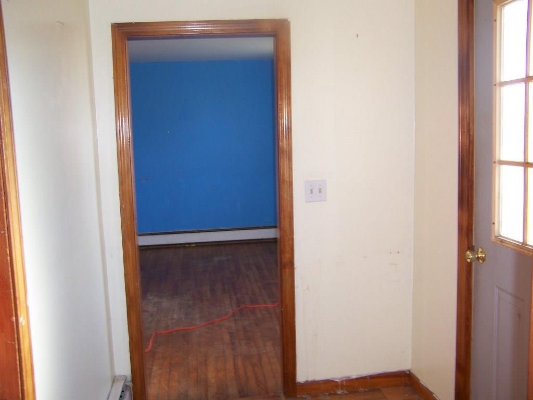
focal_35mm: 33
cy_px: 200
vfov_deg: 42.9
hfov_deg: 55.4
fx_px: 508
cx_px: 266
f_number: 2.8
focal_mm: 5.5
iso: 80
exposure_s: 1/90
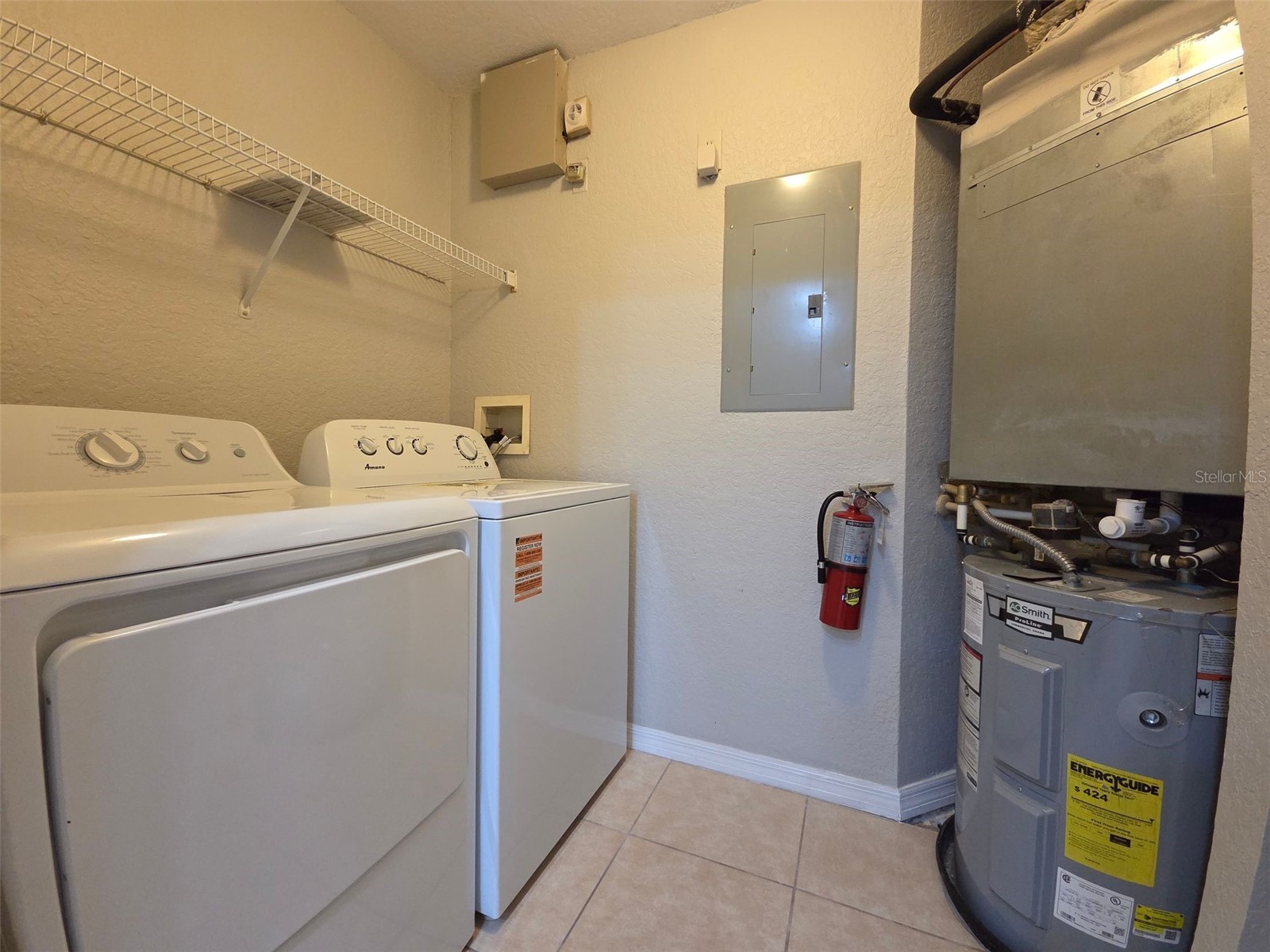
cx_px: 635
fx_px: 477
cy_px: 476
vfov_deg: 89.9
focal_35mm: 13
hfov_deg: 106.2
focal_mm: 2.2
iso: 640
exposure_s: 1/60
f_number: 2.2
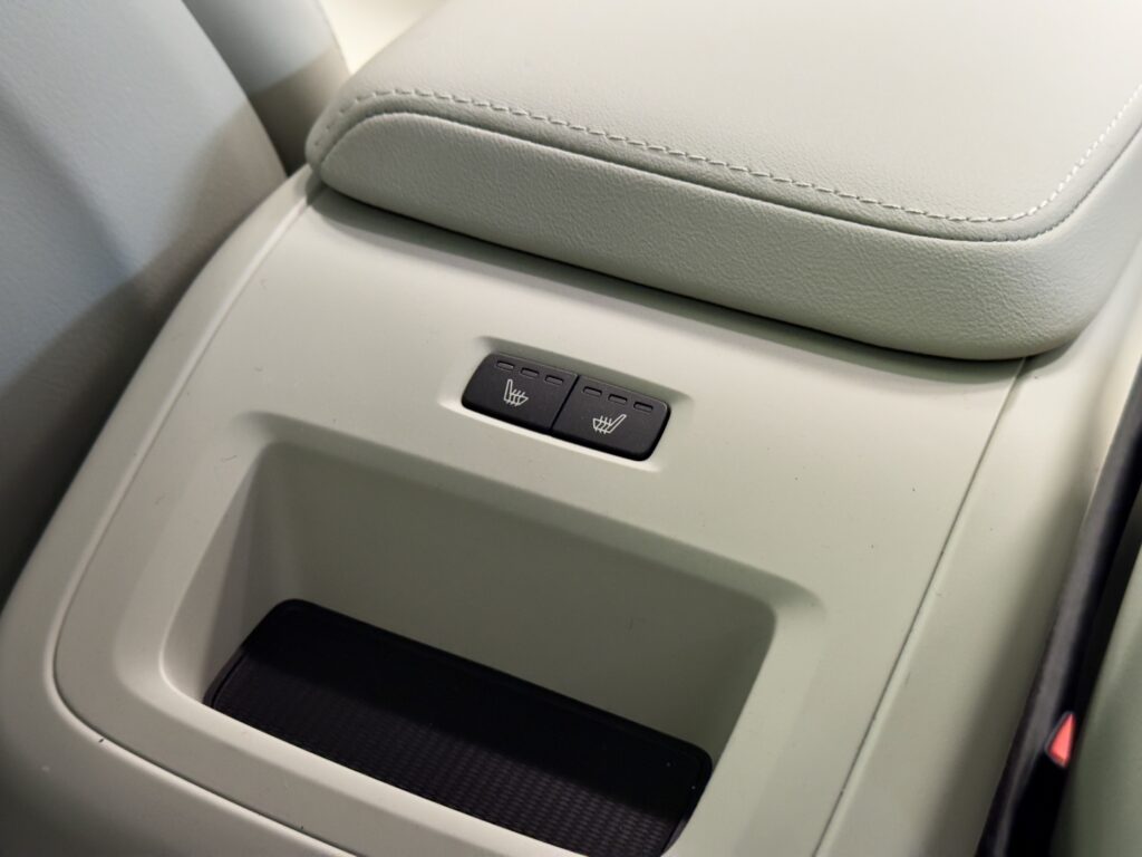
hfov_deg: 39.7
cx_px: 571
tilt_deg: -33.3
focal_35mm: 48
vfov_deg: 30.3
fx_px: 1584
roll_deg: -2.6
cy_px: 428
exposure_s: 1/33
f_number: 1.78
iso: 320
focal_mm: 6.76
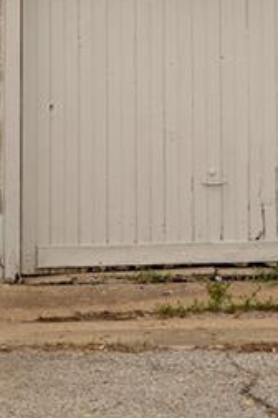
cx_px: 236
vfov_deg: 11.9
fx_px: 1940
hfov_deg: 8.2
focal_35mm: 167
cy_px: -157
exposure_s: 1/250
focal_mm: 55
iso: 100
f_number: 2.8
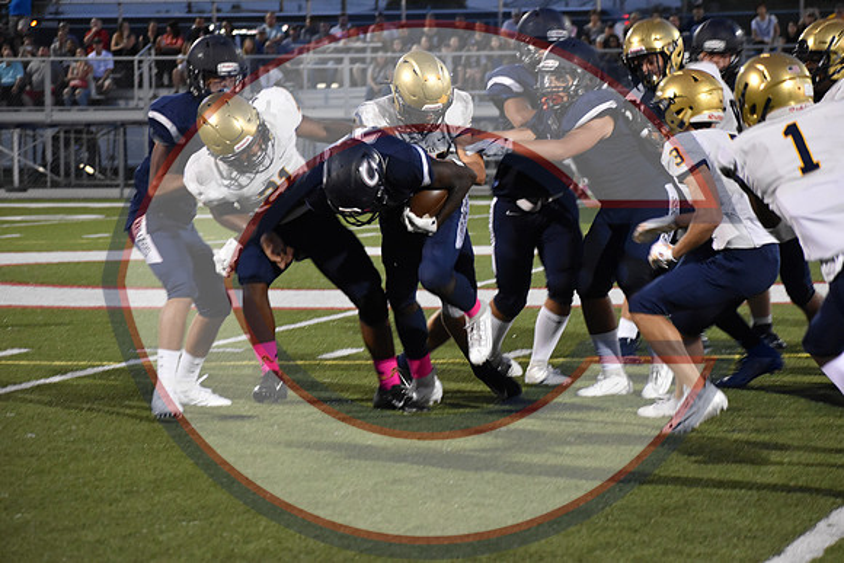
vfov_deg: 8.3
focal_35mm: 165
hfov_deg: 12.4
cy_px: 282
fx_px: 3869
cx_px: 422
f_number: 4.8
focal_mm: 110
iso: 3200
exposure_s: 1/125
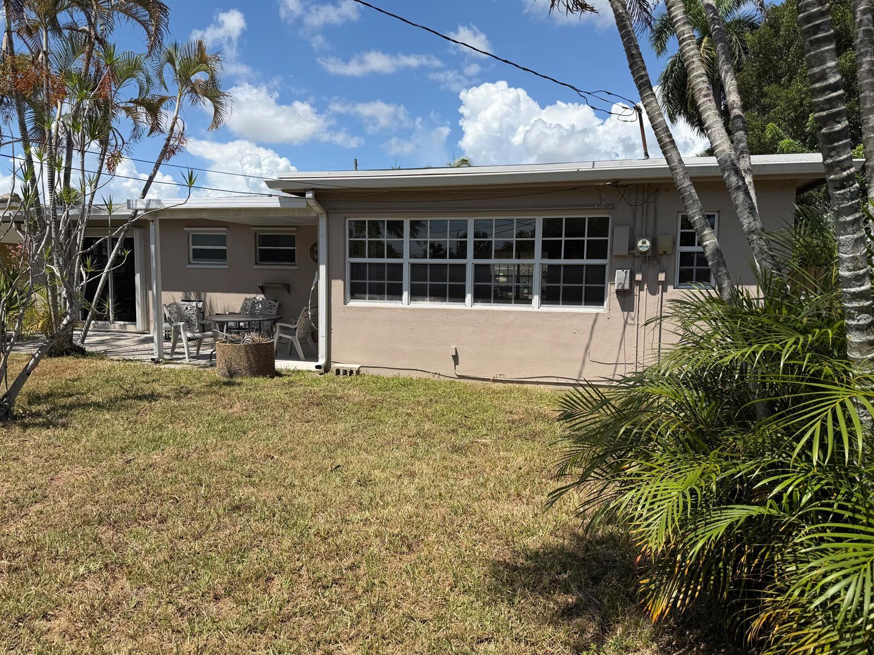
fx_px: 606
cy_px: 328
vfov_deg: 56.8
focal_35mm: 24
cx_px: 437
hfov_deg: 71.6
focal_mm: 6.76
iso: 80
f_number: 1.78
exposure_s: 1/5714
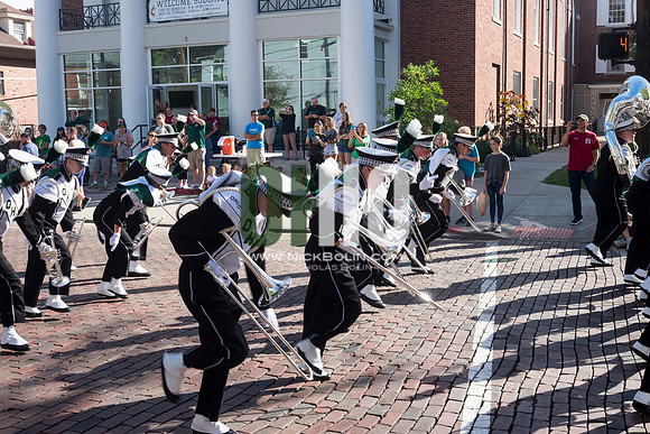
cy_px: 217
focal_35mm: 41
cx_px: 325
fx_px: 740
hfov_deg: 47.4
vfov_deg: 32.6
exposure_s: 1/200
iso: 400
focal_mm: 27
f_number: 9
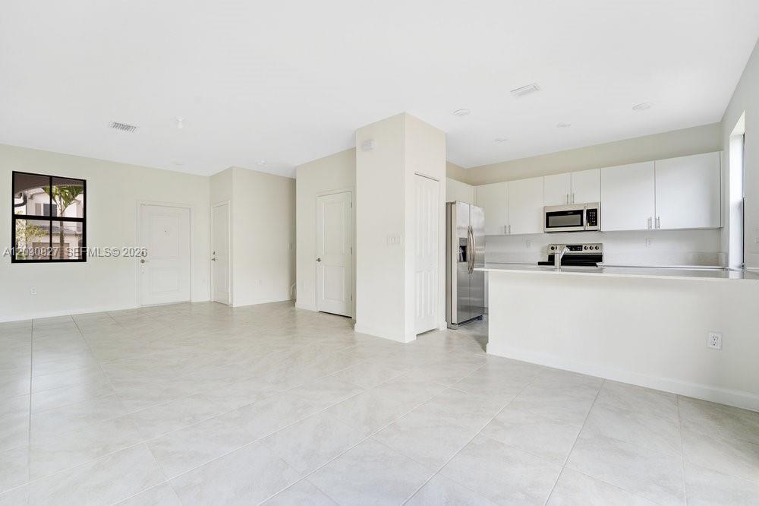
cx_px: 380
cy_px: 253
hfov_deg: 104.3
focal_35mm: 14
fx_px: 295
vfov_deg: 81.2
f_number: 8
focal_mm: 14
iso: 100
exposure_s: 1/15
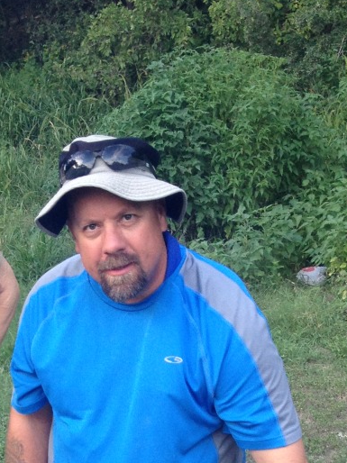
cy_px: 602
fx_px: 1244
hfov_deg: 15.6
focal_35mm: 93
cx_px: 14
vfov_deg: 19.5
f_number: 2.4
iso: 64
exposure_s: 1/120
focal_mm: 4.28
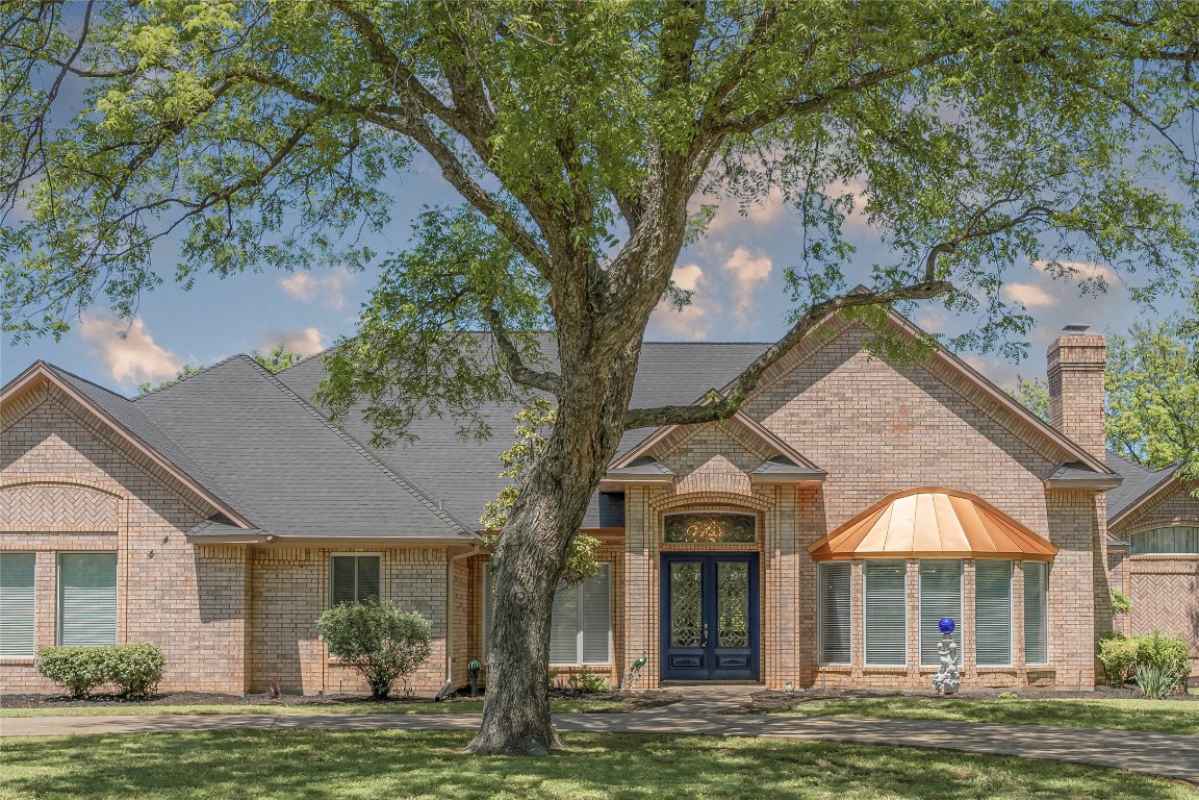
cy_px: 400
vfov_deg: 29.9
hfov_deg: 43.6
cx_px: 600
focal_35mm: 45
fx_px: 1499
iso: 100
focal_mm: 30.4
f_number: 8
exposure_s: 1/1600
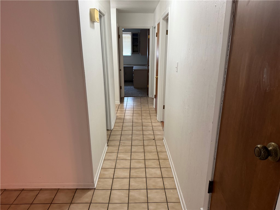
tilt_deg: -16.2
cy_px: 105
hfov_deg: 71.6
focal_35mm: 24
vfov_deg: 56.8
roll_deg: +0.1
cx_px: 140
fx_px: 194
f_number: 1.78
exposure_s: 1/60
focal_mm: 6.76
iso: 400
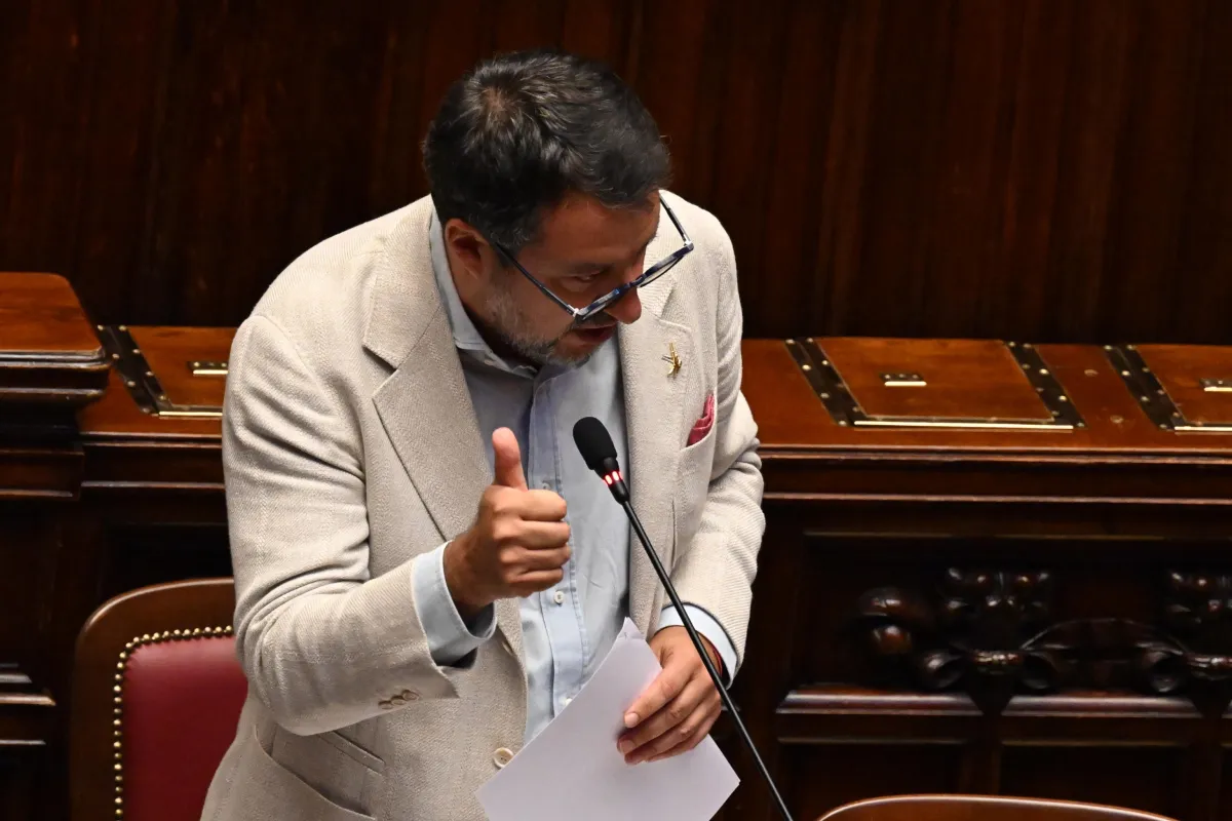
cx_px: 616
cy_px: 410
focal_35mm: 600
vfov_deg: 2.3
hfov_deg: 3.4
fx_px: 20532
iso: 6400
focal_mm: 400
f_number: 5.6
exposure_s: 1/160
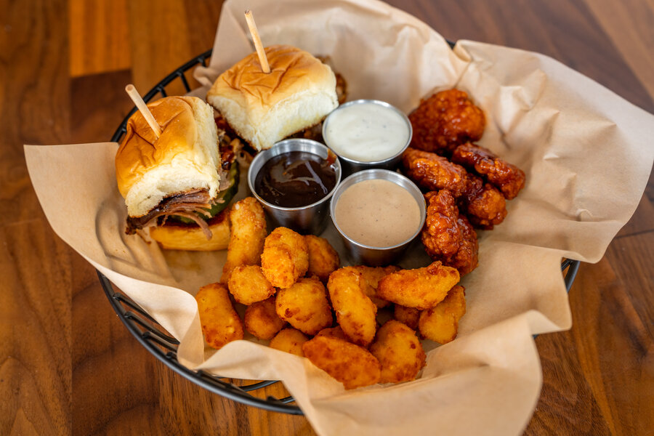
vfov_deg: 35.1
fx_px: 690
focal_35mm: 38
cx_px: 327
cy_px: 218
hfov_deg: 50.7
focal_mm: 38
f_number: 4
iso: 400
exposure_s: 1/60
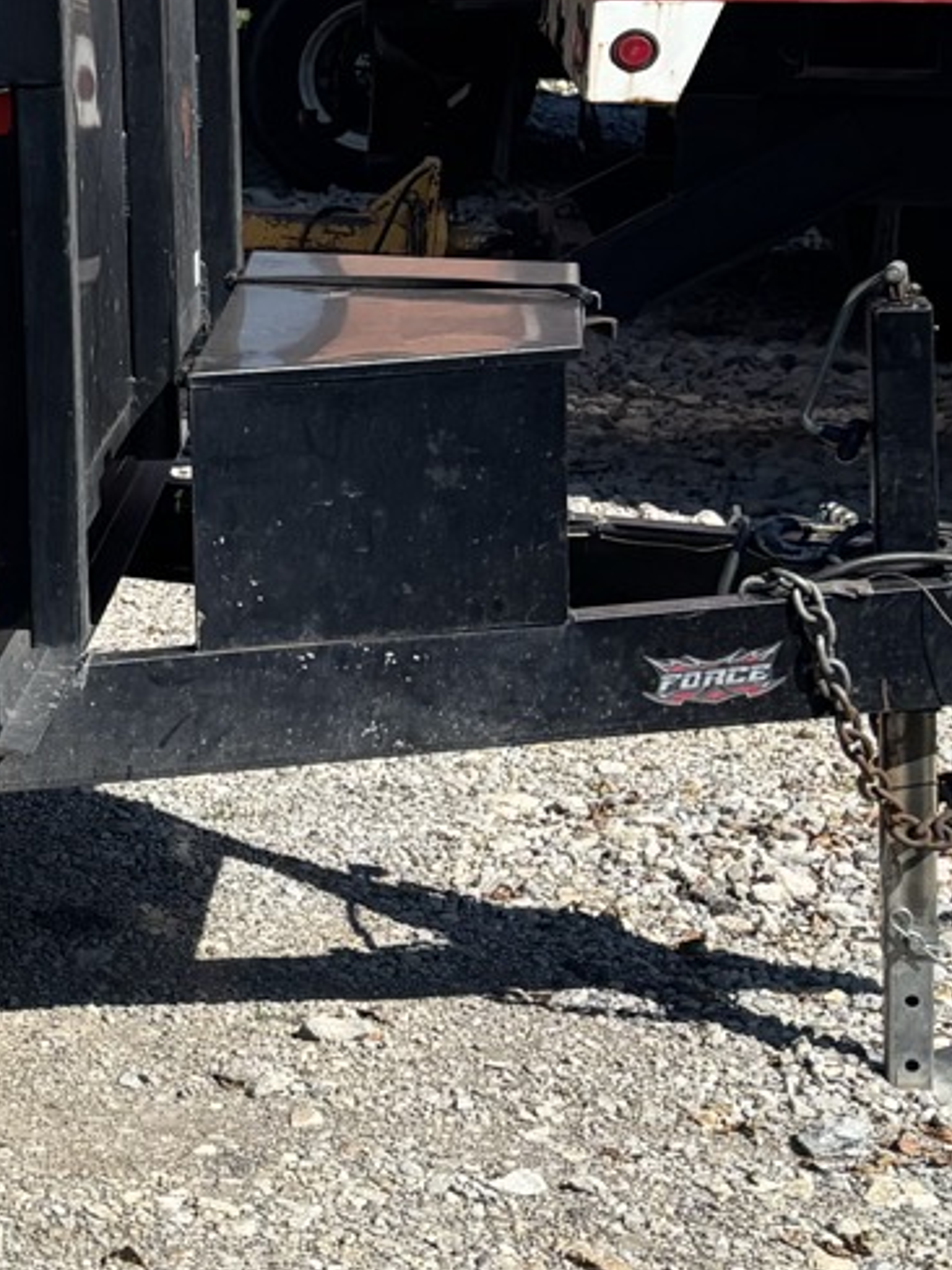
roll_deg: -0.5
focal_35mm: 96
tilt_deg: -8.1
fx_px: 3520
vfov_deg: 20.4
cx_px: -1189
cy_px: 466
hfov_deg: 12.6
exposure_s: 1/3650
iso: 50
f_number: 1.6
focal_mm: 5.96
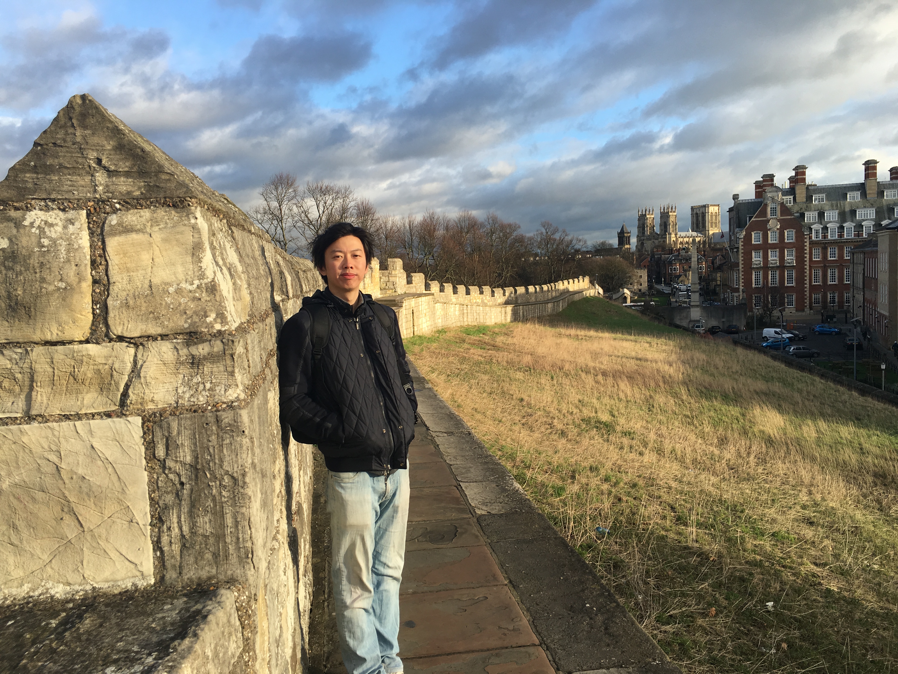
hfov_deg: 61.7
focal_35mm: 29
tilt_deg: -5.3
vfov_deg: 48.2
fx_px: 752
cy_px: 337
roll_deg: +2.0
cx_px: 449
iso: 25
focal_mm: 4.15
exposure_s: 1/565
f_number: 2.2
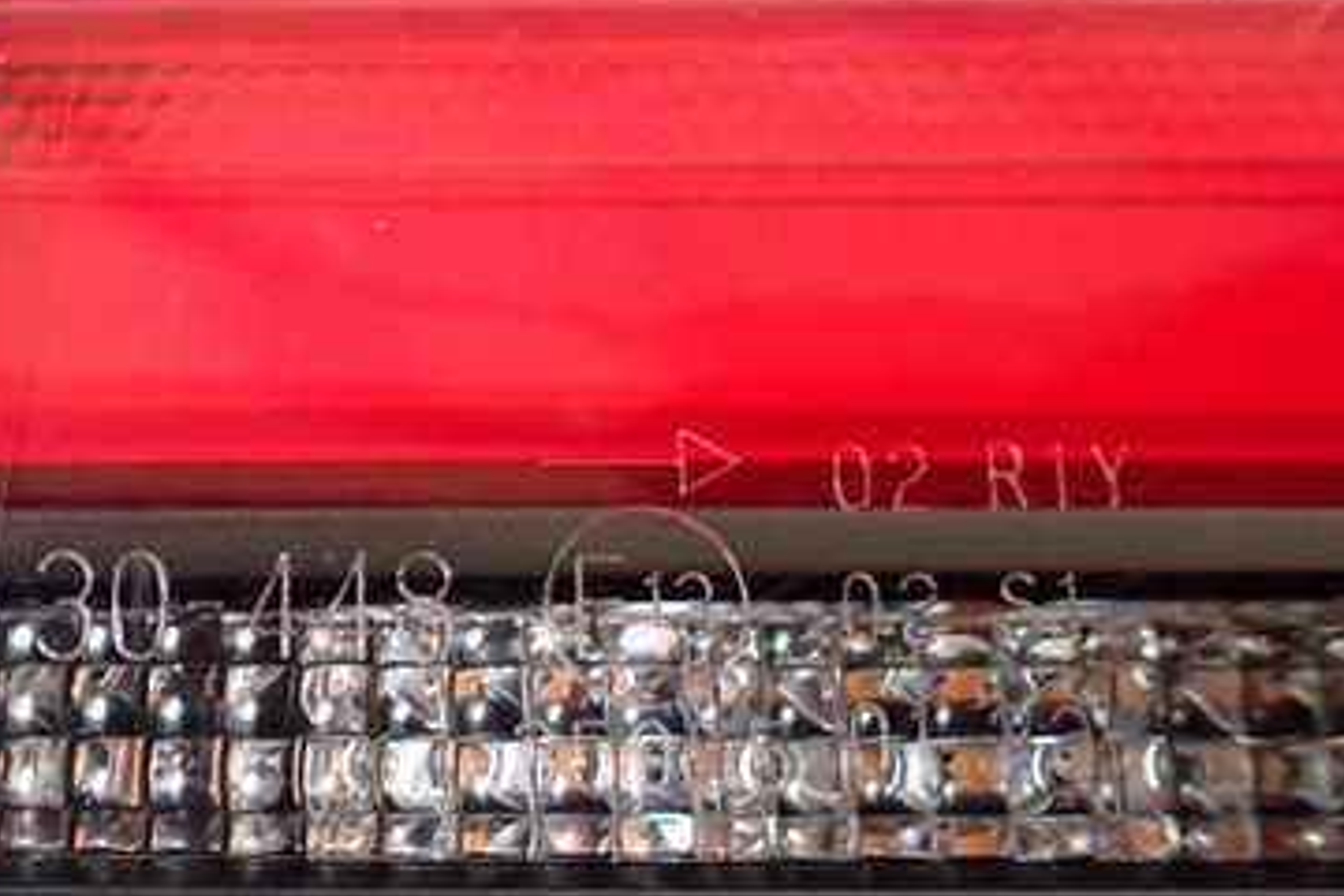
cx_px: 235
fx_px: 1941
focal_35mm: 52
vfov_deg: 26.0
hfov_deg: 36.6
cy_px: 515
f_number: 2.3
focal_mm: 5.4
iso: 500
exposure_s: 1/125
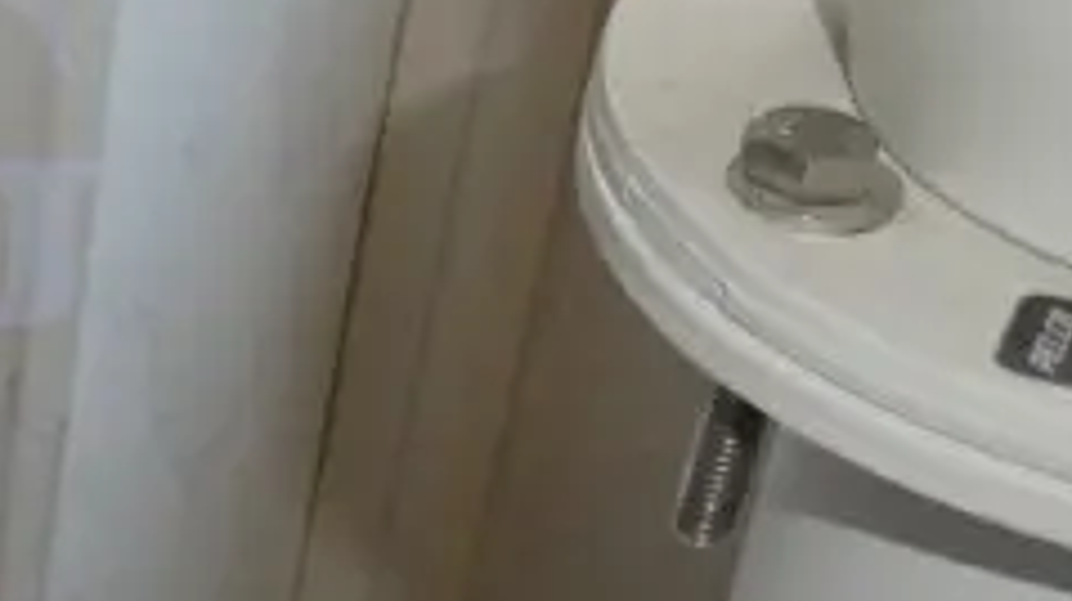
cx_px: -238
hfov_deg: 18.1
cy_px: 1354
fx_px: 3181
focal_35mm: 112
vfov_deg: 9.7
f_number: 3.3
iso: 200
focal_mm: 4.3
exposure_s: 1/60
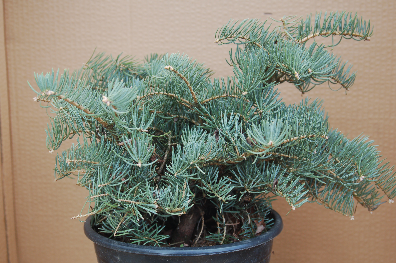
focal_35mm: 72
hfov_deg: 28.1
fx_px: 791
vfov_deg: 18.9
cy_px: 132
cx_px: 198
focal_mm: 48
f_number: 5.6
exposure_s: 1/125
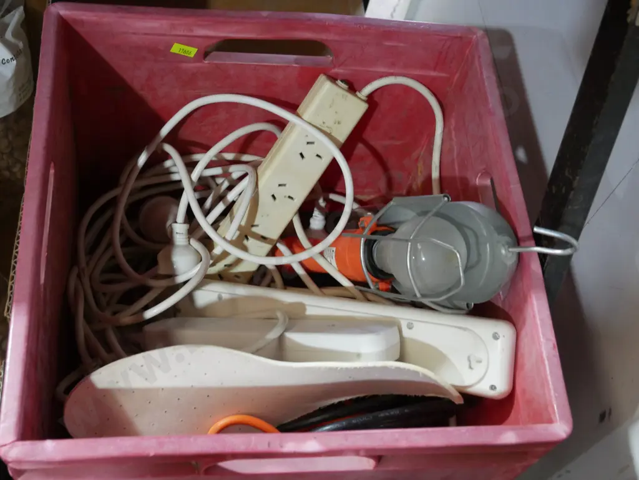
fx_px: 923
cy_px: 240
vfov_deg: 29.1
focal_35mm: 50
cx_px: 320
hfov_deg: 38.2
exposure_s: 1/60
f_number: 5.3
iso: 2500
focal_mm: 25
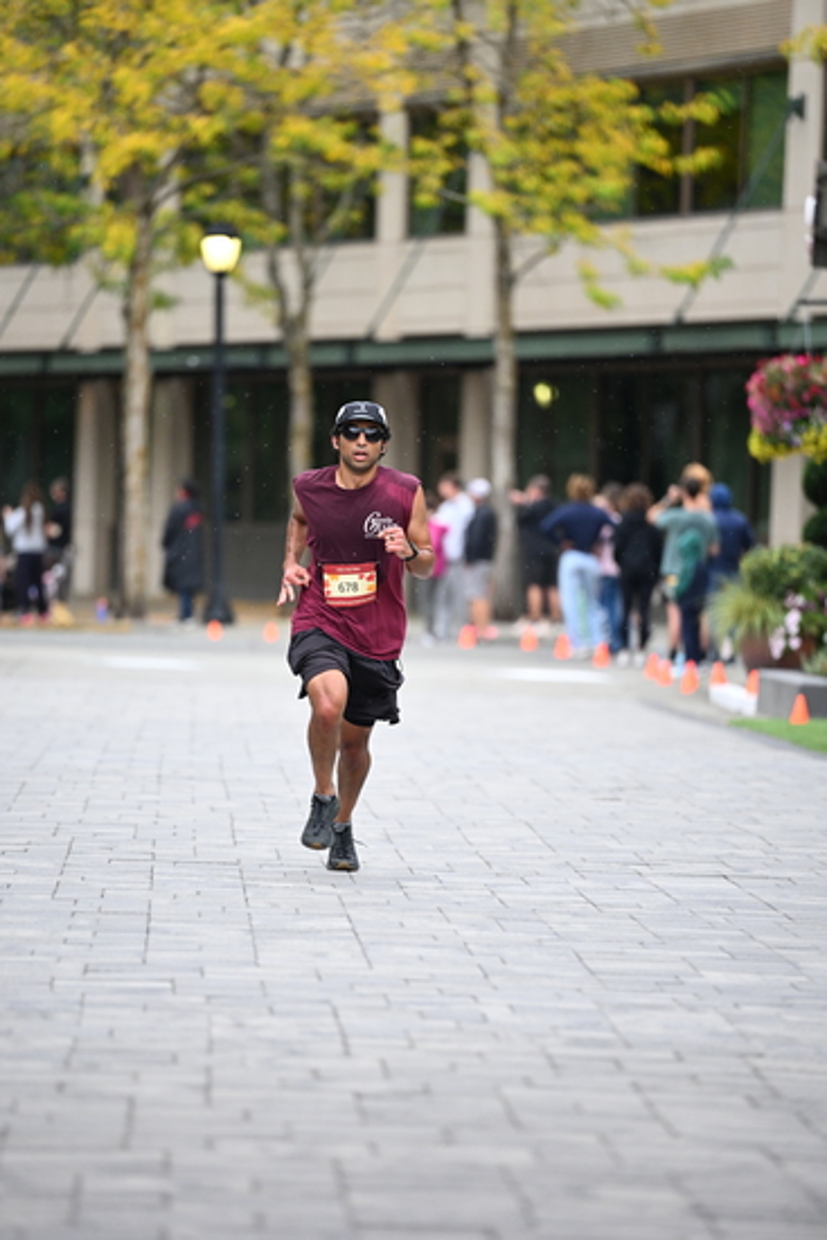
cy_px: 620
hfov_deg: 7.0
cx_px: 414
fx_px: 6715
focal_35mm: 195
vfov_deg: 10.5
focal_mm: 195
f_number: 2.8
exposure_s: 1/1250
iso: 1250
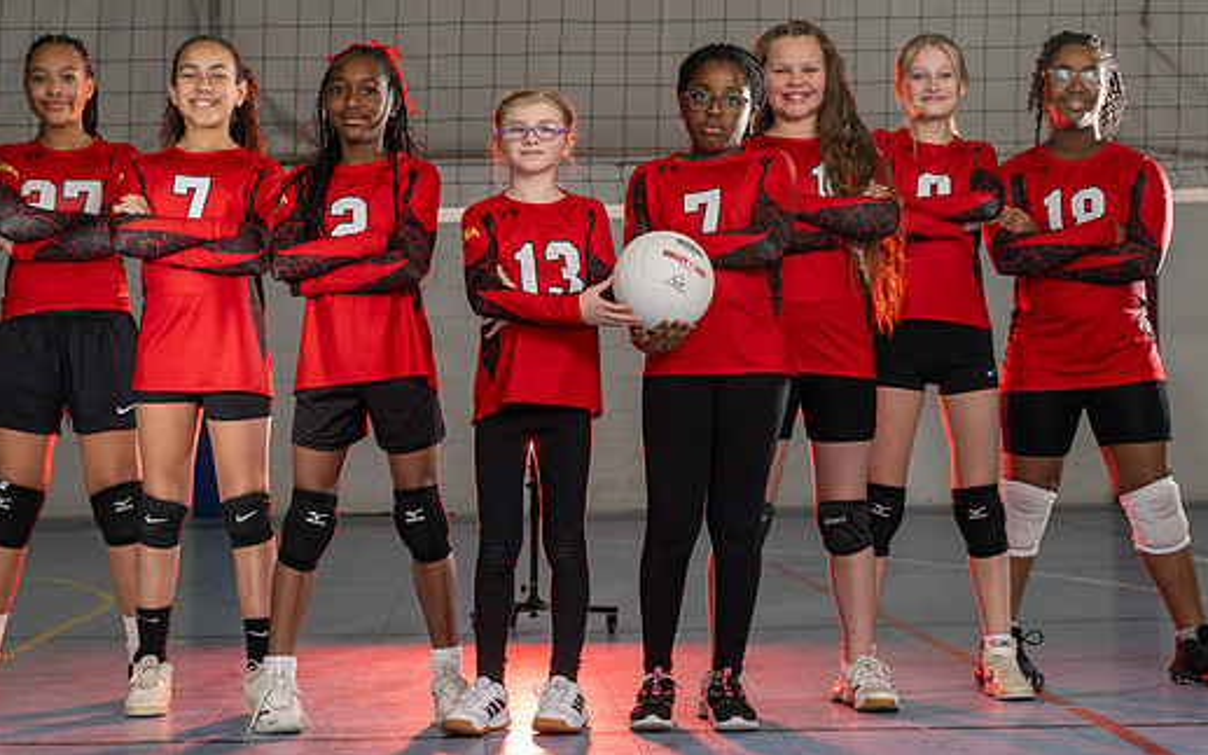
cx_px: 629
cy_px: 414
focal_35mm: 84
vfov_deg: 15.5
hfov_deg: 24.6
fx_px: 2765
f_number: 5.6
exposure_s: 1/100
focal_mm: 70
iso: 200
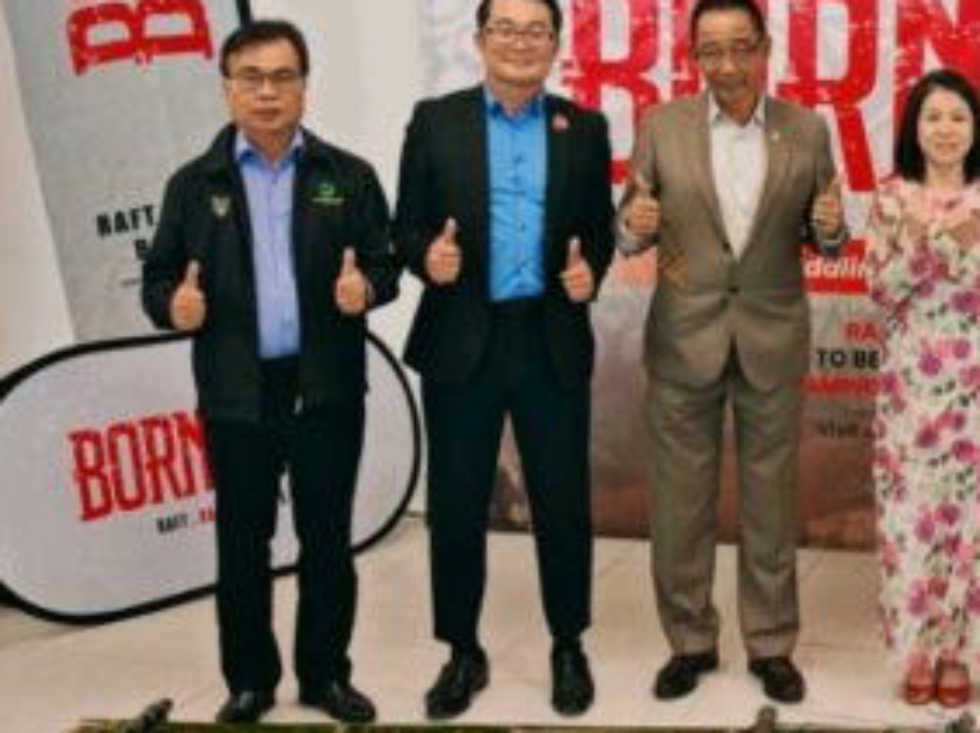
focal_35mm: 66
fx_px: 1867
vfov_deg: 22.1
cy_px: 247
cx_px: 869
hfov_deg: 28.4
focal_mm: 6.83
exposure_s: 1/120
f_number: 2
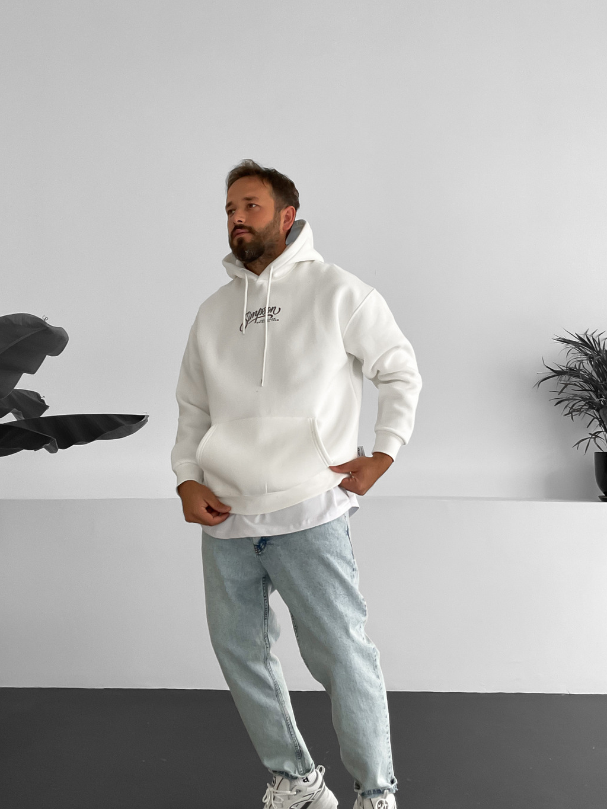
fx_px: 795
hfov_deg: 41.8
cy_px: 387
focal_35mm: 34
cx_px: 325
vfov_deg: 53.9
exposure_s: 1/100
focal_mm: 3
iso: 64
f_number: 1.8
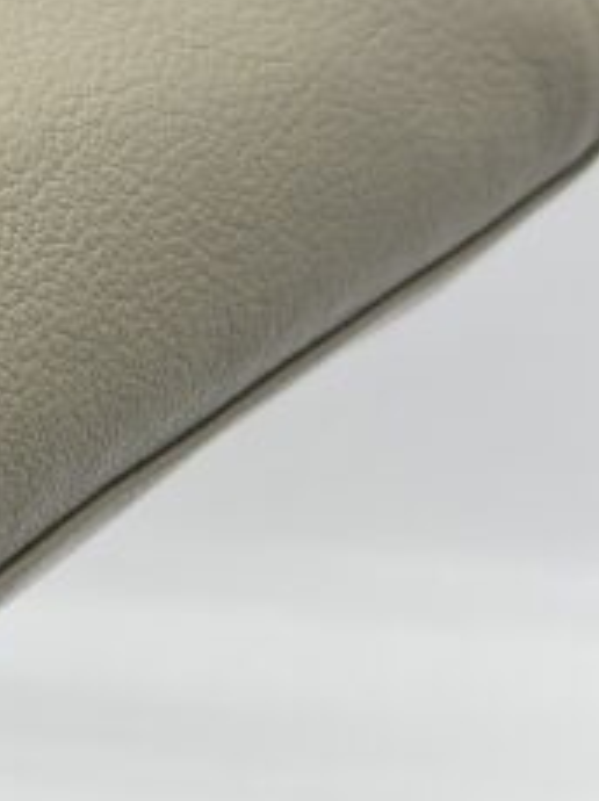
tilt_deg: -25.2
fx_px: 2681
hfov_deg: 11.8
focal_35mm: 116
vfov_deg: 17.0
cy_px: 279
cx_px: -488
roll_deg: -0.7
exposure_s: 1/100
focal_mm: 5.7
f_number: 1.5
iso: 32
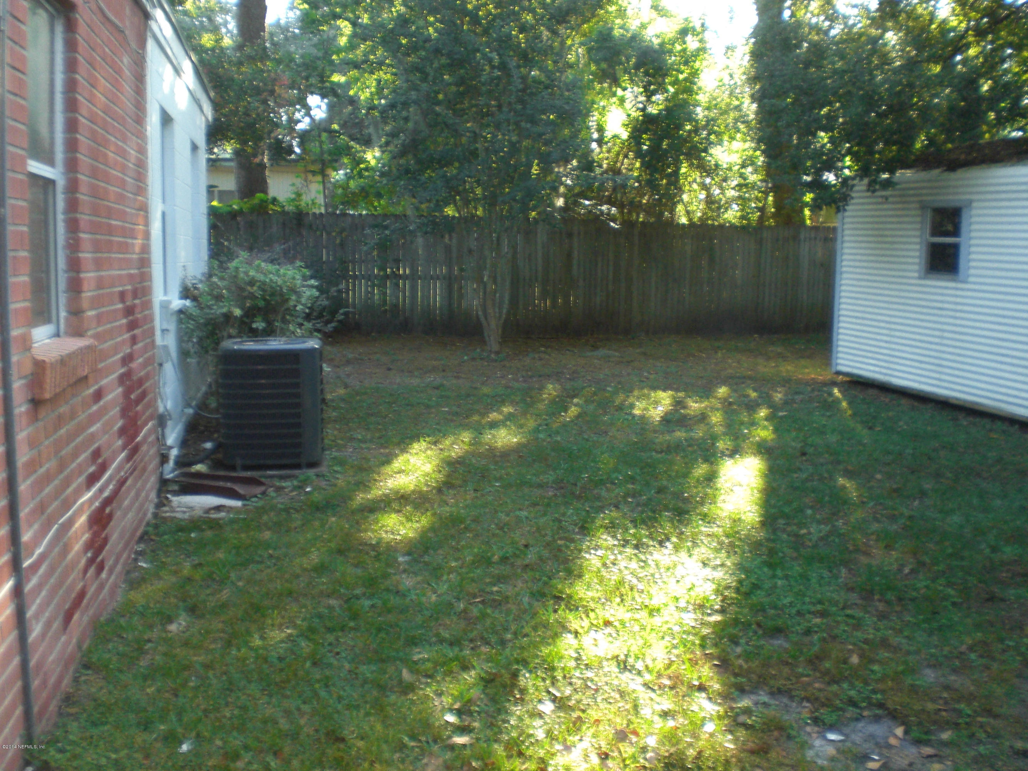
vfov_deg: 37.7
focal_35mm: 38
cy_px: 386
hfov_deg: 49.0
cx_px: 514
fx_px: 1128
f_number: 3.1
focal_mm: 6.3
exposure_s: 1/100
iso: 200
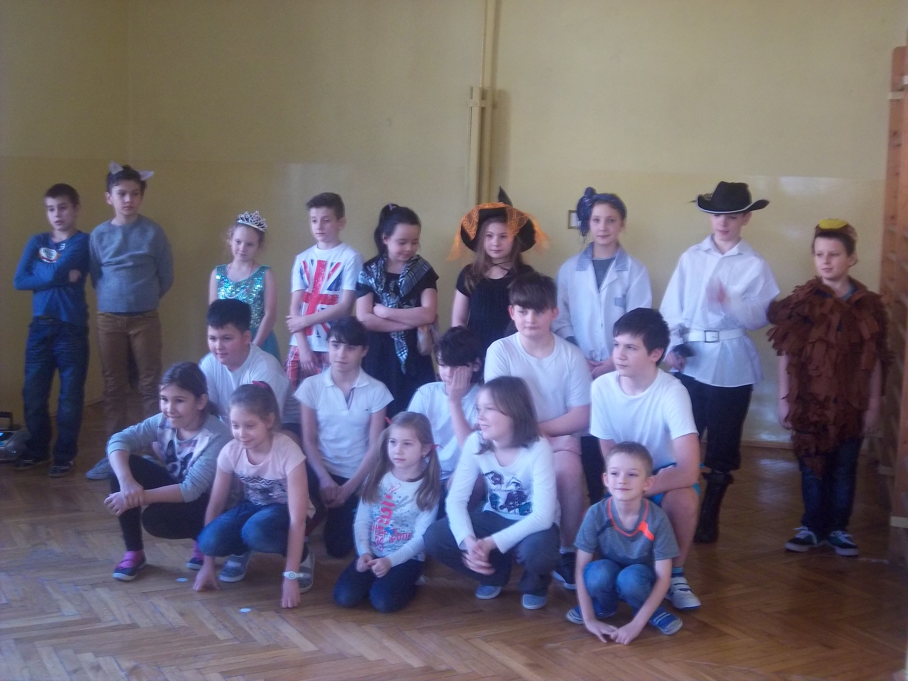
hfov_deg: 40.4
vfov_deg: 30.9
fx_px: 1233
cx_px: 454
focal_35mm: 47
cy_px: 340
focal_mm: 8.3
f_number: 4.58
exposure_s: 1/10
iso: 205
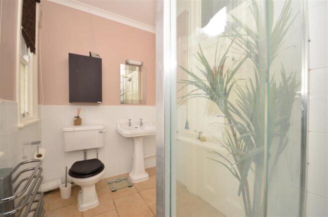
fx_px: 136
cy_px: 108
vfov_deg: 77.0
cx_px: 164
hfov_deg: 100.5
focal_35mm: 15
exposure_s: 1/25
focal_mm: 10
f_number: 6.3
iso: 640
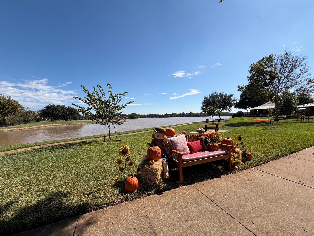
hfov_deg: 102.1
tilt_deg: -0.2
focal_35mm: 14
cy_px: 118
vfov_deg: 85.7
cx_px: 157
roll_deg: +2.0
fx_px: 127
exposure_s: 1/985
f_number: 2.2
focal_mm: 2.22
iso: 20
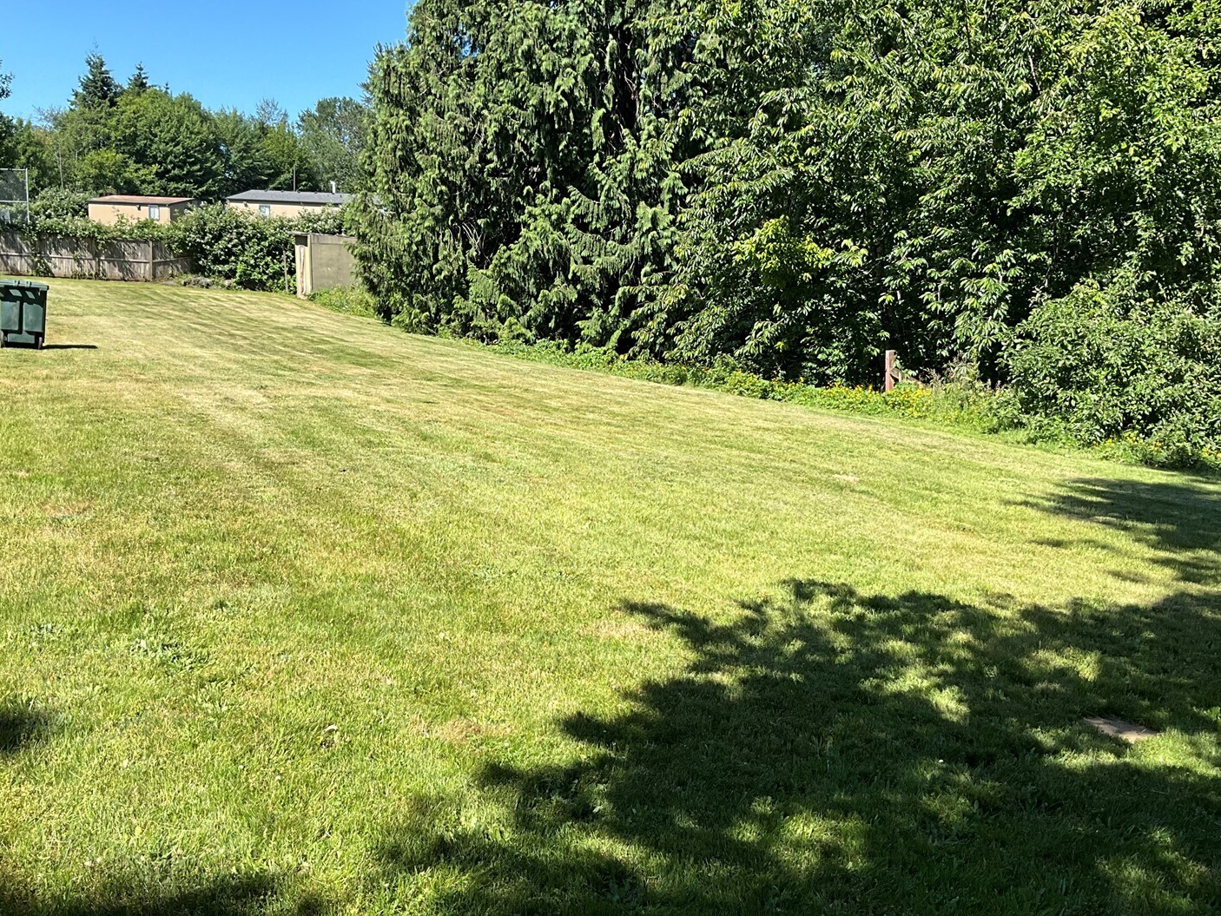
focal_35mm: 33
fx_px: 1164
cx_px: 540
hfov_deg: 55.2
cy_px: 497
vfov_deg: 42.9
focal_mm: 3
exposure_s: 1/1035
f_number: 1.8
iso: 25
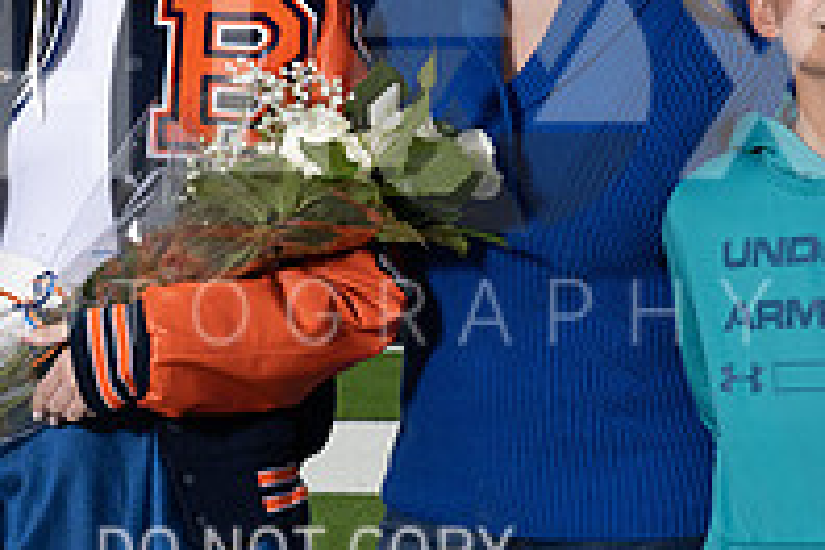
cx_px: 582
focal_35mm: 220
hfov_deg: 9.3
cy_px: 318
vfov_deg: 6.2
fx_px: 5041
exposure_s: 1/125
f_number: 7.1
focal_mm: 50
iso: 320
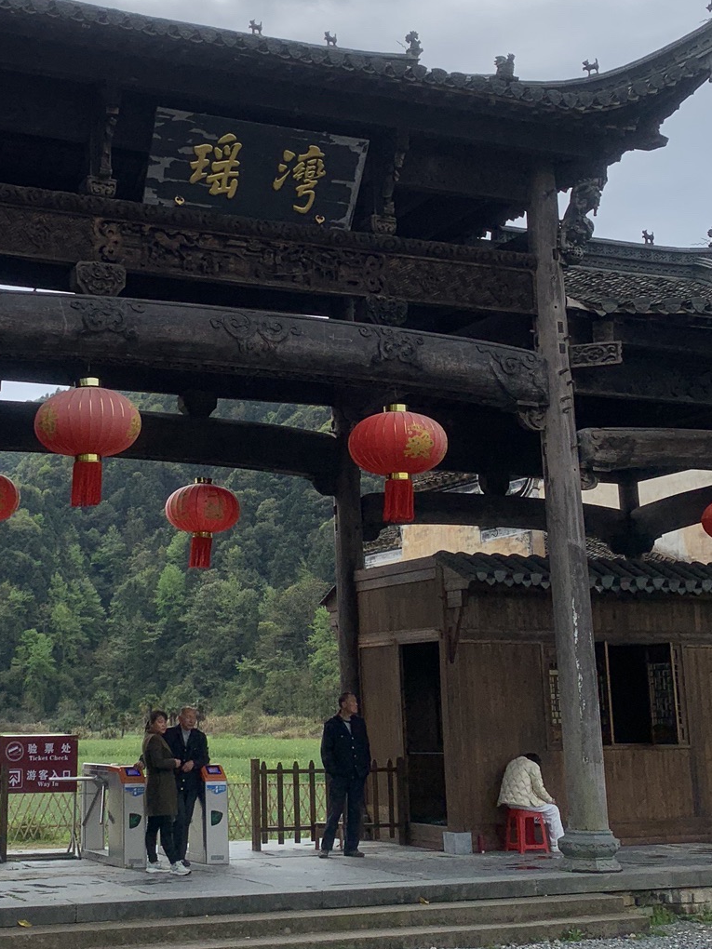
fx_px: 1399
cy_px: 426
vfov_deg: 37.5
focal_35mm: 51
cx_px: 198
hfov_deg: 28.2
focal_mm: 4.25
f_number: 1.8
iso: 25
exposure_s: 1/4673
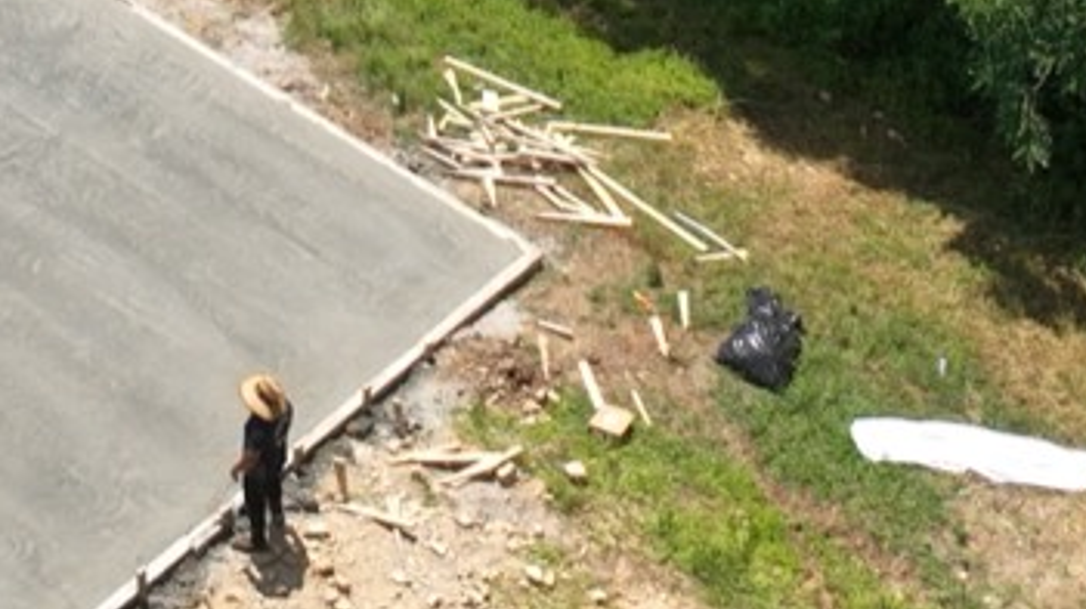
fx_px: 4116
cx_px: -260
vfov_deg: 7.6
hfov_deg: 14.5
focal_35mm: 143
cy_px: -1101
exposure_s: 1/100
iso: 100
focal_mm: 12.29
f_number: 2.8
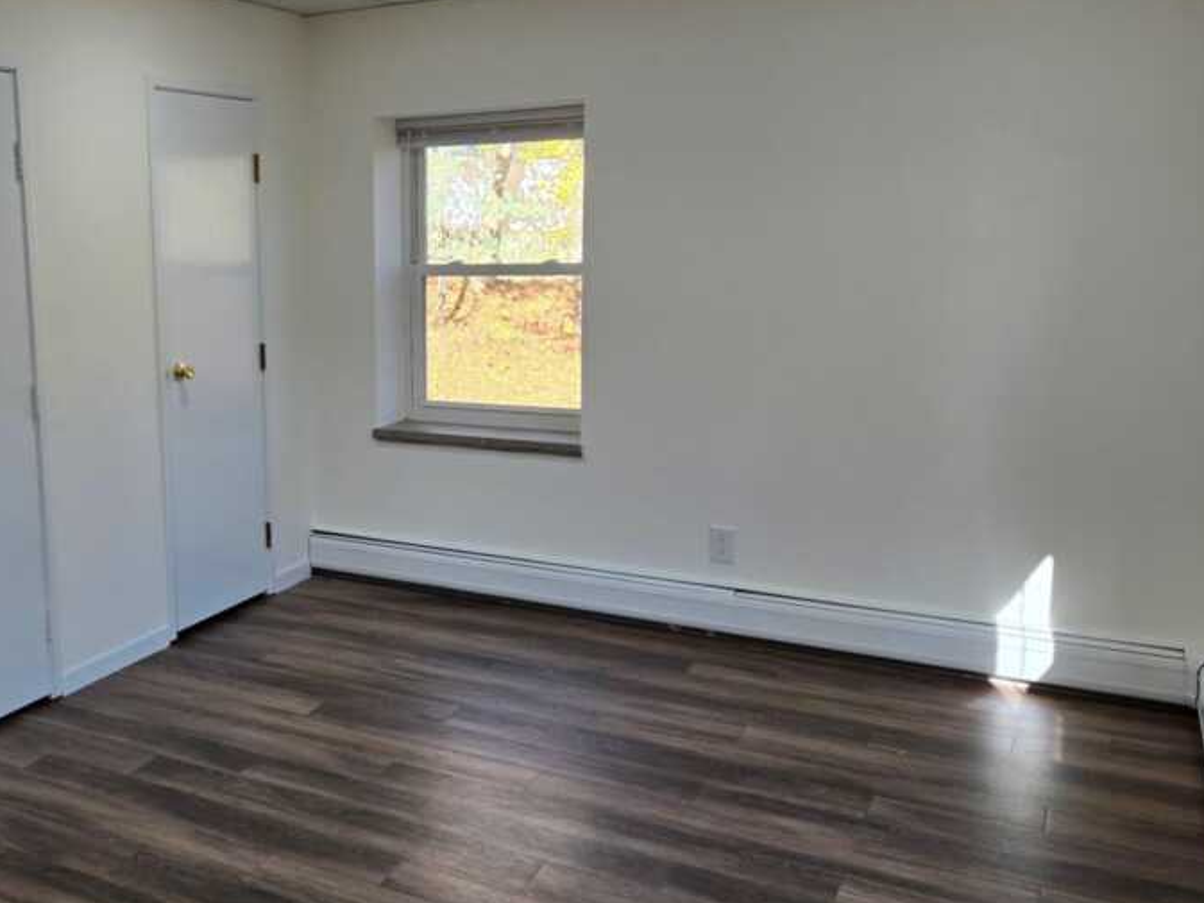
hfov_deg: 50.6
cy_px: 409
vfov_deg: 40.7
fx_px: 1218
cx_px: 309
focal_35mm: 35
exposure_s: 1/120
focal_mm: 5.4
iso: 50
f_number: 1.8
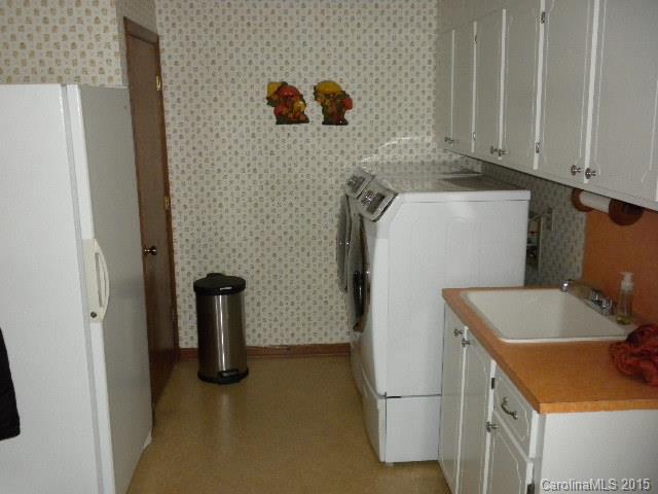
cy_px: 247
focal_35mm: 37
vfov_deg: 38.7
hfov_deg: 50.1
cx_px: 329
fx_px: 703
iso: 400
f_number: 3.5
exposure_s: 1/30
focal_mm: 6.6
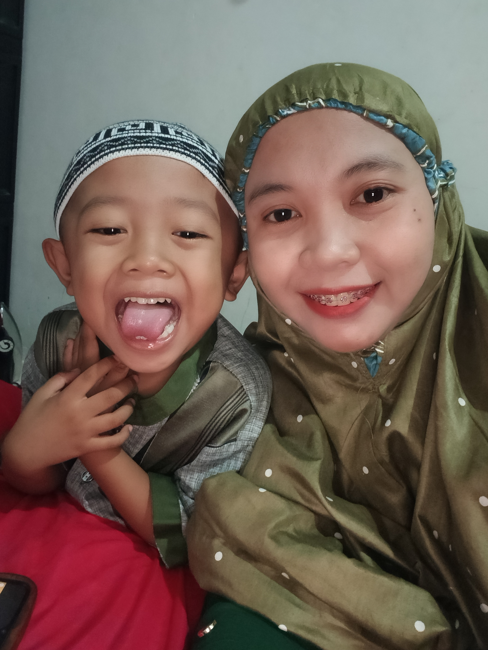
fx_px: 470
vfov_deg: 69.4
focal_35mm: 25
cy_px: 325
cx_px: 244
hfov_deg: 54.9
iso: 3200
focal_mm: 3.23
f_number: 2.4
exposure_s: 1/20
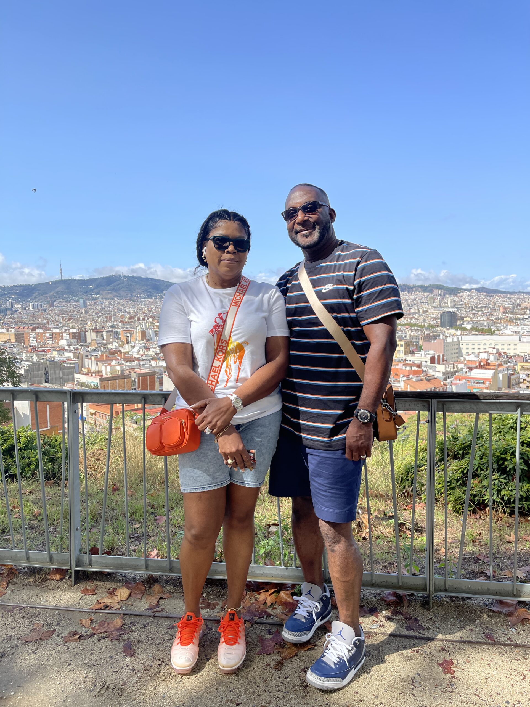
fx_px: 510
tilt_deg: -4.6
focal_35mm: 25
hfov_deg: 54.9
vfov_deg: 69.4
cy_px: 354
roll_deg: +1.8
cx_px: 265
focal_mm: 5.1
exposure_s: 1/2545
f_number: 1.6
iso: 32
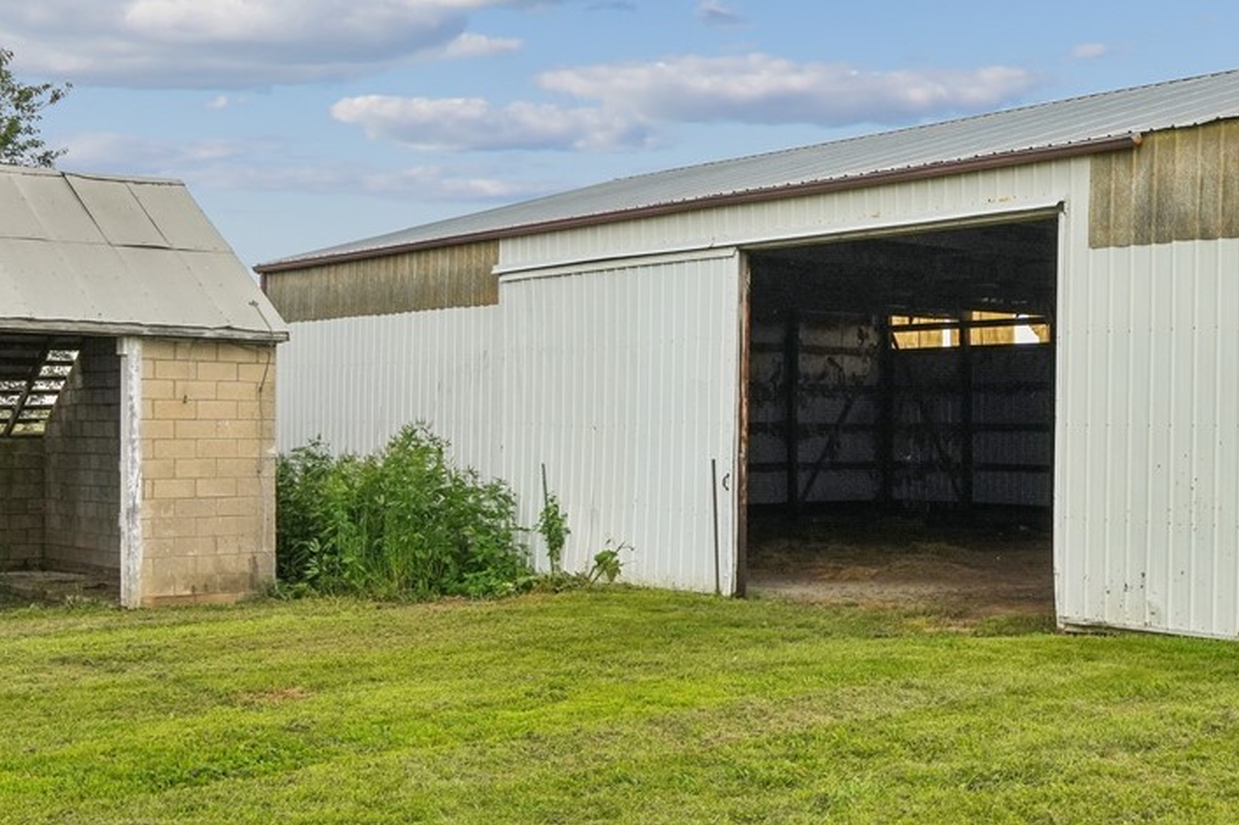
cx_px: 1135
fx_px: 1652
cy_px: 430
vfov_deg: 28.1
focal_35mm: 48
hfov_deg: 38.1
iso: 400
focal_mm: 20
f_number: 10
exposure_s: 1/125
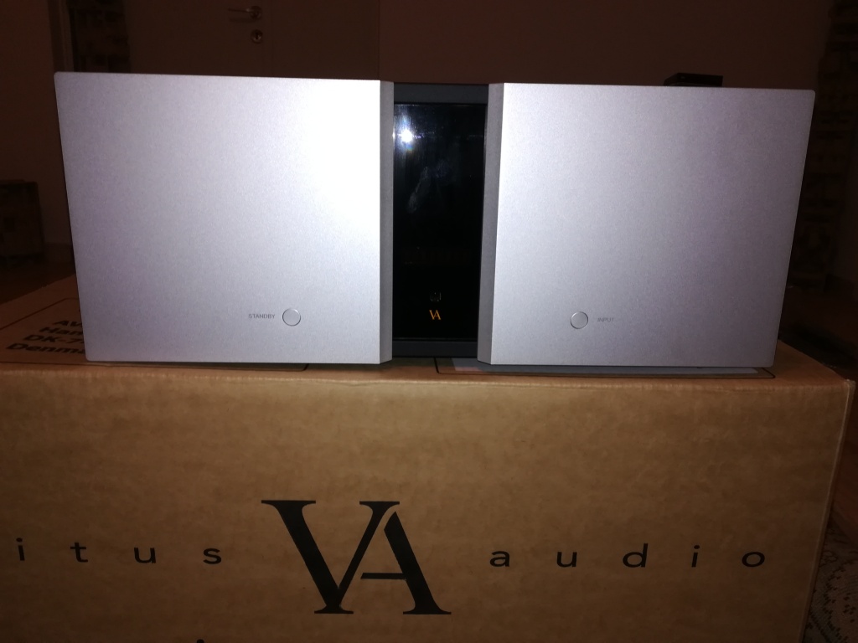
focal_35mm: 26
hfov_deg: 67.3
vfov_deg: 53.1
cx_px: 429
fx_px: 644
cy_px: 322
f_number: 2.2
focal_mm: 3.83
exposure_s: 1/33.3
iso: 100
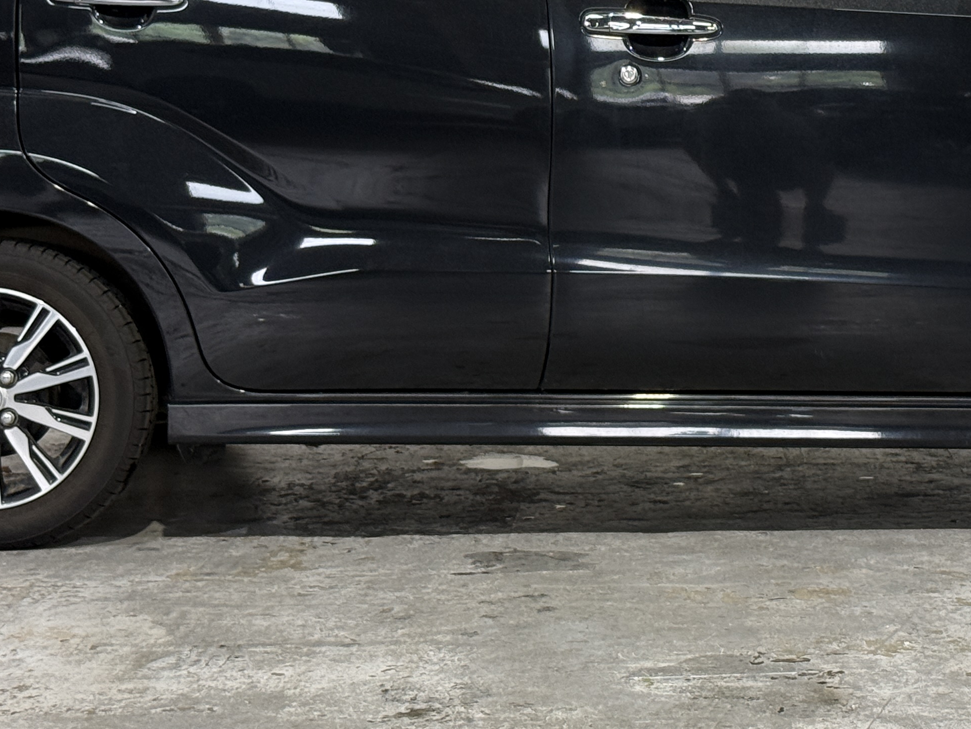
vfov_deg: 14.7
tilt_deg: -1.9
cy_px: 131
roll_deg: +0.5
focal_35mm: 100
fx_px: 2806
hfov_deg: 19.5
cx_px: 685
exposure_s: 1/60
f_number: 1.78
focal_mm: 6.76
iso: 160
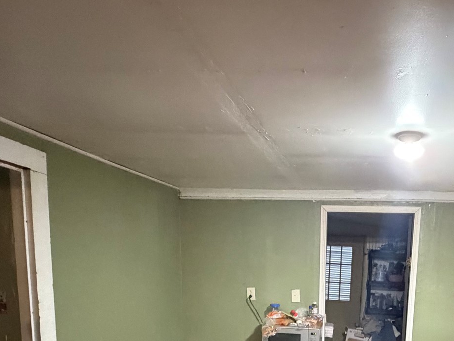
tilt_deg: -5.8
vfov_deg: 41.1
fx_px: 407
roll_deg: -1.8
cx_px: 340
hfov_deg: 55.6
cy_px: 321
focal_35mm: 31
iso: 1250
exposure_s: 1/60
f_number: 2.2
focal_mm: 2.22
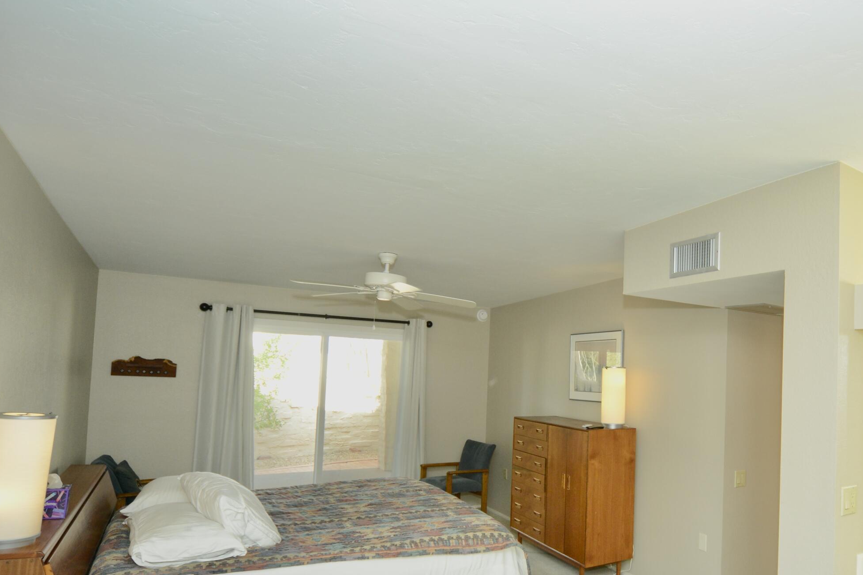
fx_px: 551
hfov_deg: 72.7
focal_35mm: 23
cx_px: 605
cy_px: 402
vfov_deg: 53.5
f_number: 7.1
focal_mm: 15
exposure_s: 1/80
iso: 800
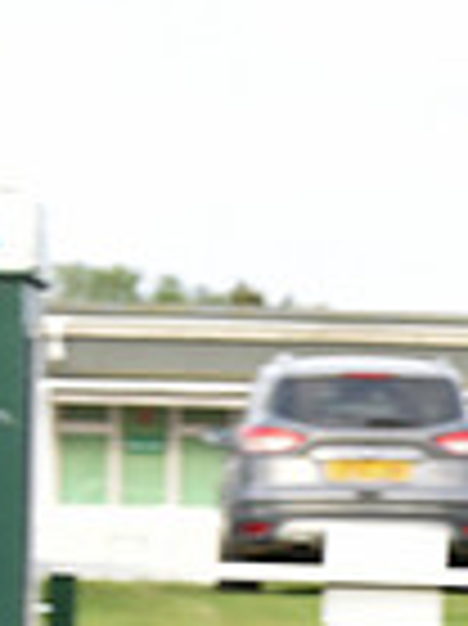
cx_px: 1202
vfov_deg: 5.5
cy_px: 750
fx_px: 6518
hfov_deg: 4.0
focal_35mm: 361
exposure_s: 1/500
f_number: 5.6
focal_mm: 90
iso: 800
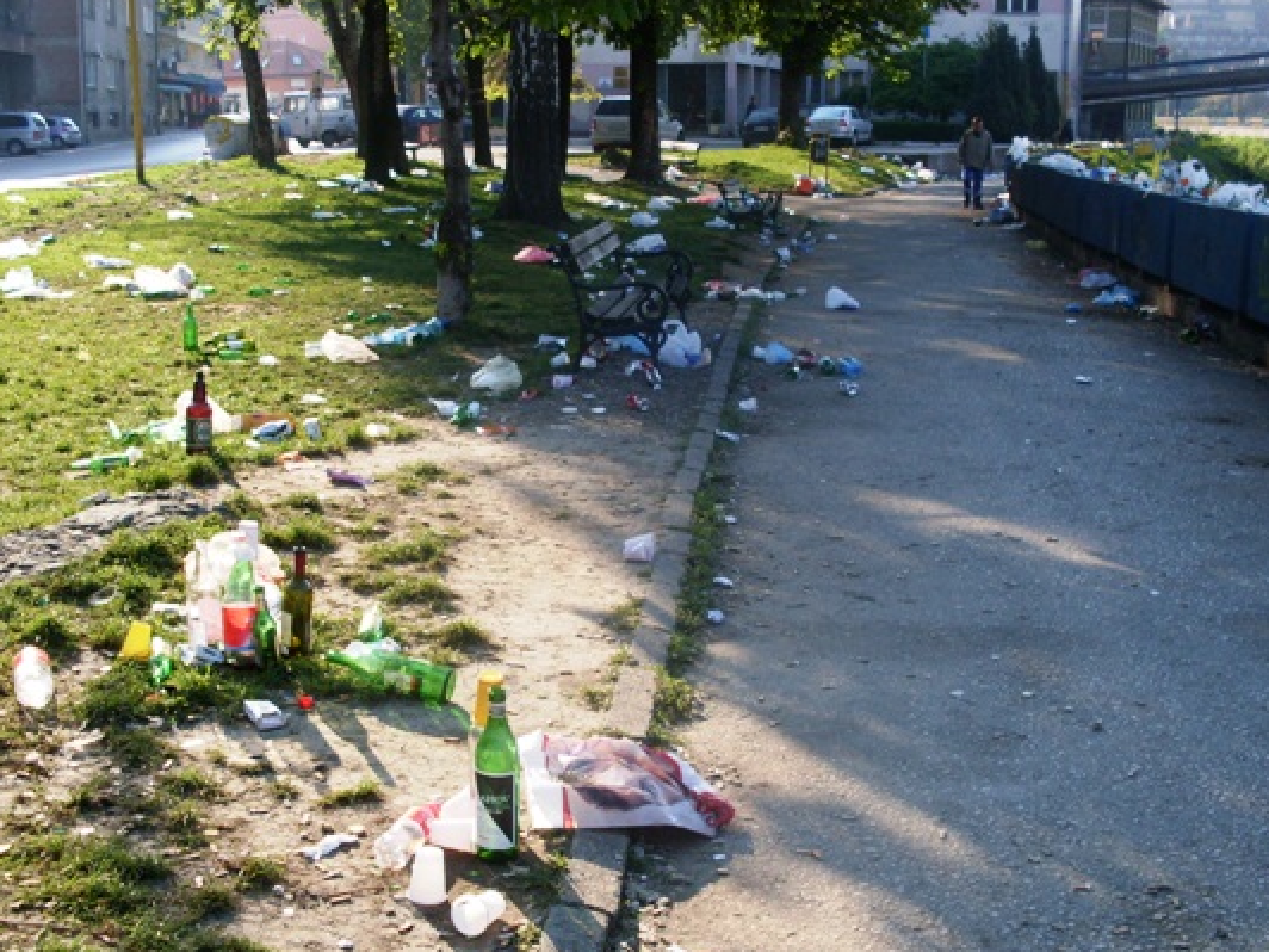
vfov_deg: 32.9
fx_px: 1613
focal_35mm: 44
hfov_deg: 42.9
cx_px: 615
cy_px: 501
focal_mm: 6.3
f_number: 2.8
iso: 80
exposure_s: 1/350
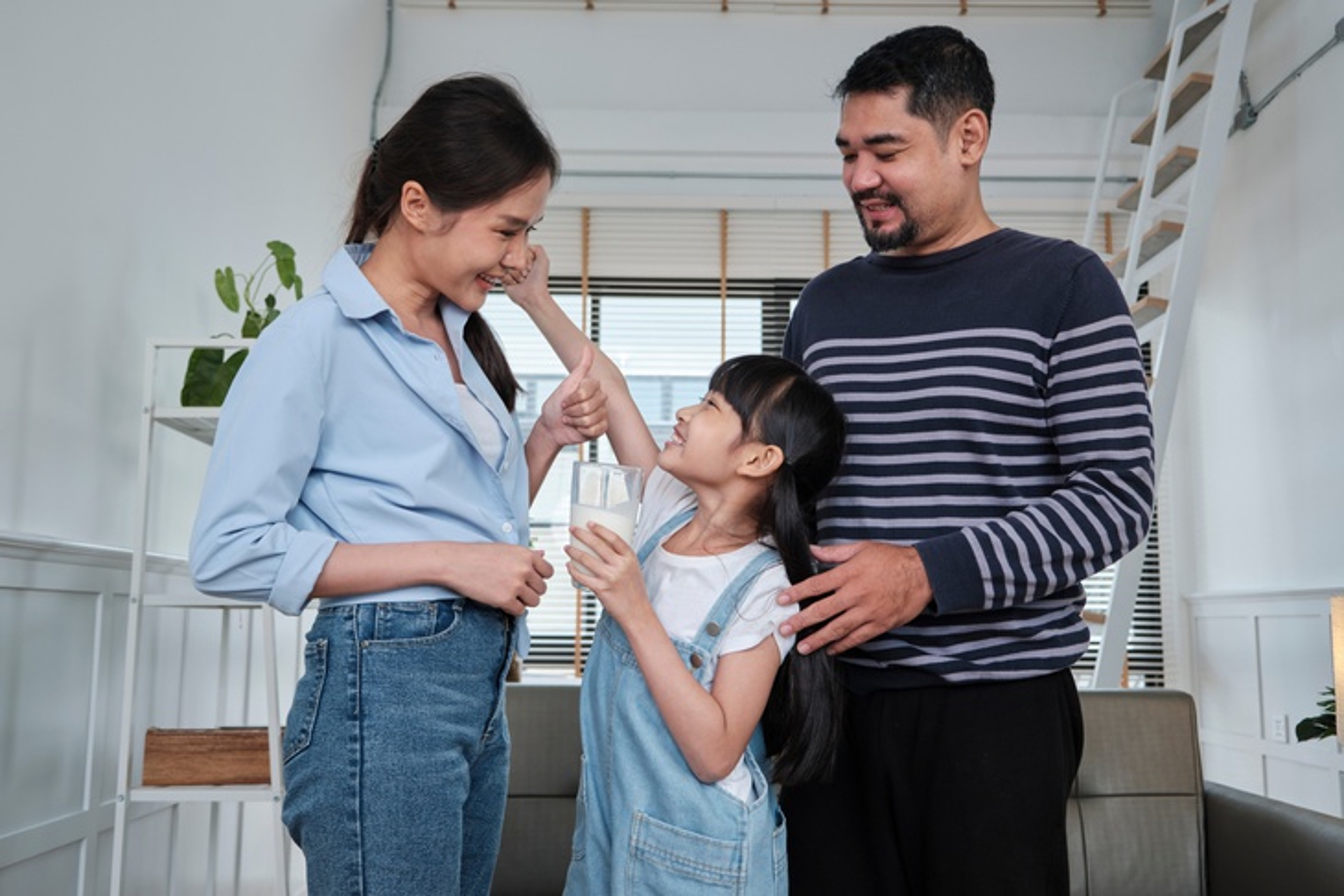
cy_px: 448
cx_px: 672
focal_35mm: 32
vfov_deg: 41.1
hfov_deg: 58.7
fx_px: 1195
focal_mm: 21.4
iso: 320
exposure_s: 1/210
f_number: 3.2
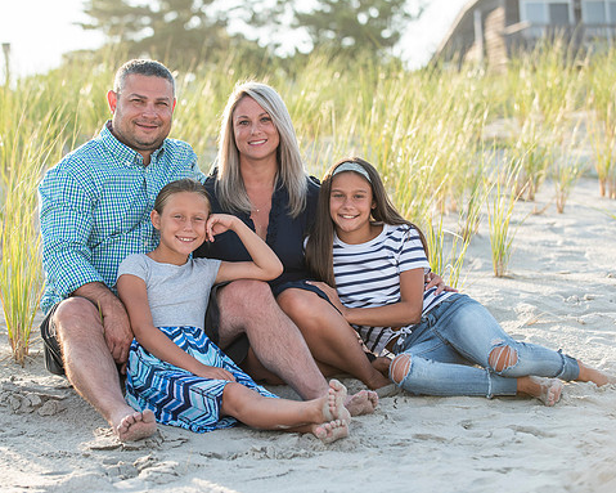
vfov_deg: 14.3
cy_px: 246
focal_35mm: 108
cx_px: 270
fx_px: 1969
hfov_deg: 17.8
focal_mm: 95
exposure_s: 1/800
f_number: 4
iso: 250
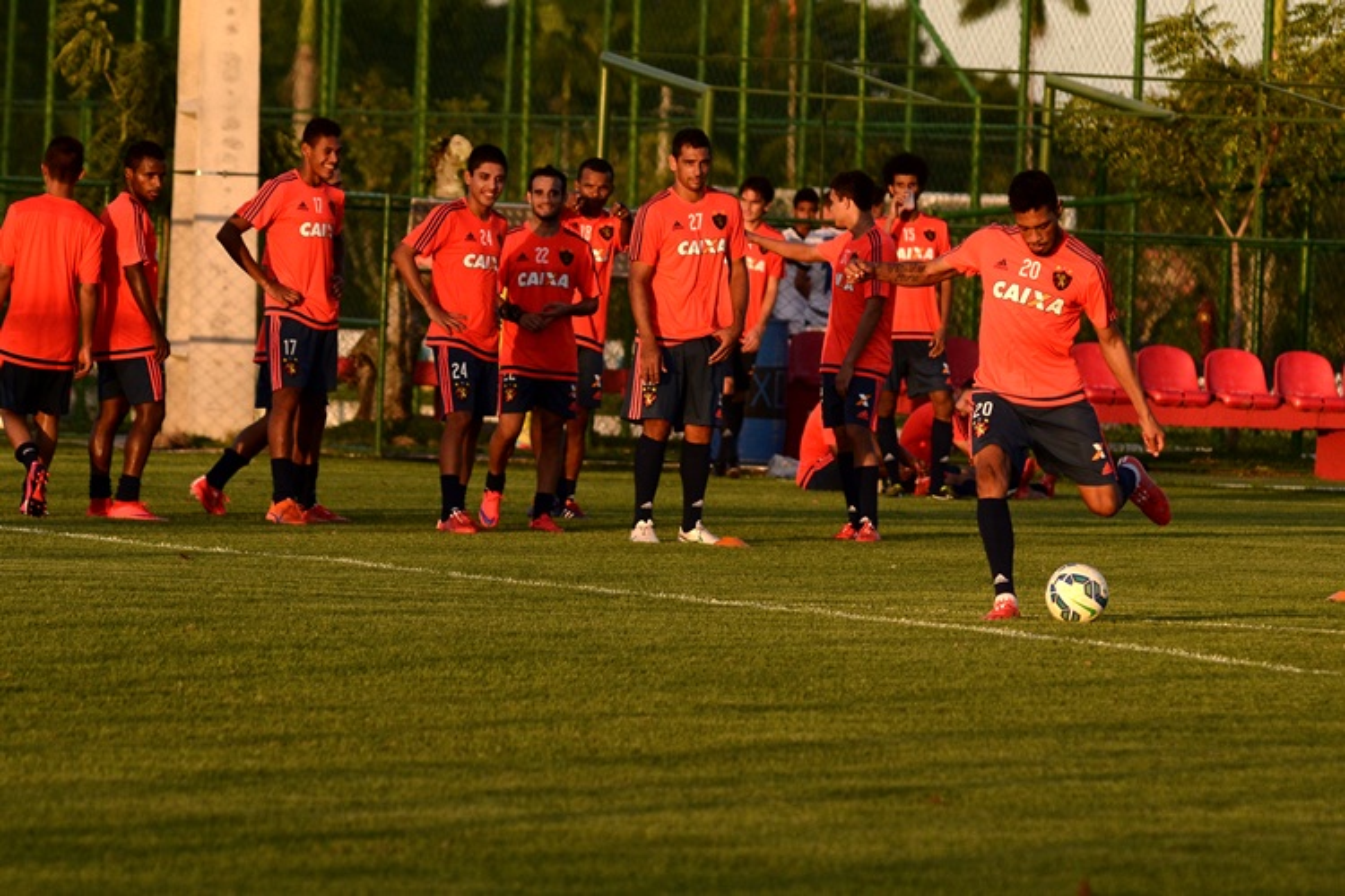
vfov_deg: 4.6
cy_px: 448
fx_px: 11207
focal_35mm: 300
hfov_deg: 6.9
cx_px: 672
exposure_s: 1/1250
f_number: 7.1
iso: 800
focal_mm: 200
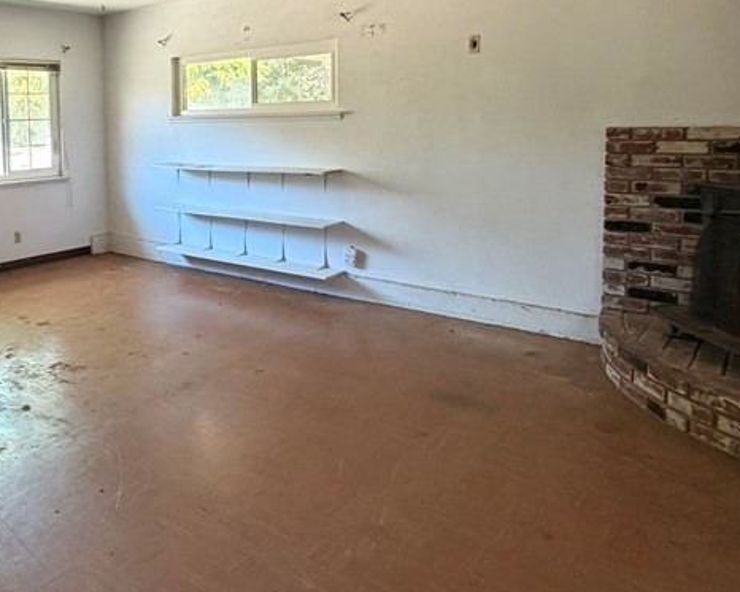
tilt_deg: -5.3
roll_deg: +1.2
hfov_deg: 54.9
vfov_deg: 47.2
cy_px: 167
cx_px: 154
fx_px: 657
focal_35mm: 30
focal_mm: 2.22
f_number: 2.2
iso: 500
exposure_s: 1/60
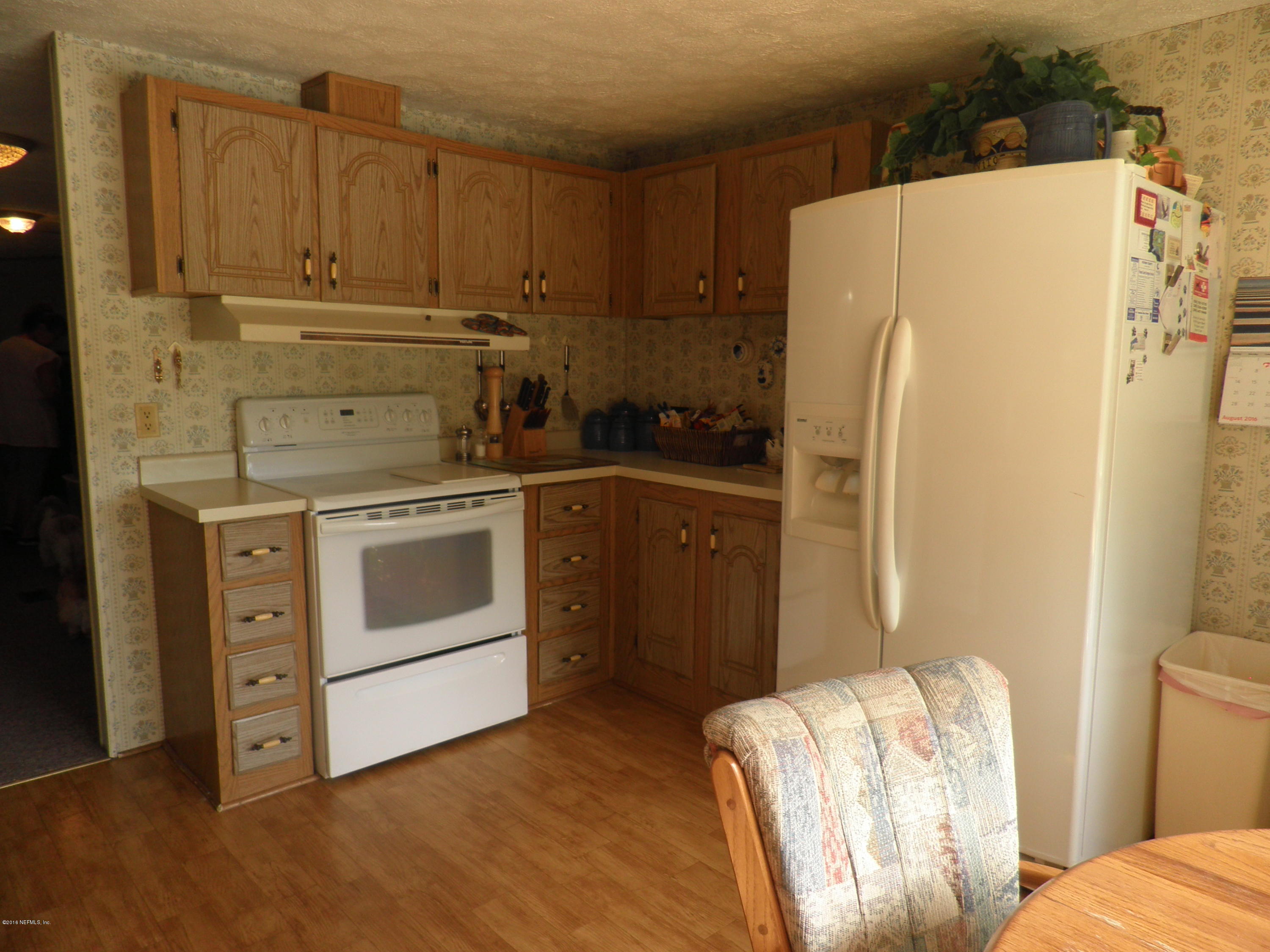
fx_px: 881
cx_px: 635
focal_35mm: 24
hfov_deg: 71.6
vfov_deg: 56.8
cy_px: 476
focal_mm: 4.3
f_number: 3.3
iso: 64
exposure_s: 1/40
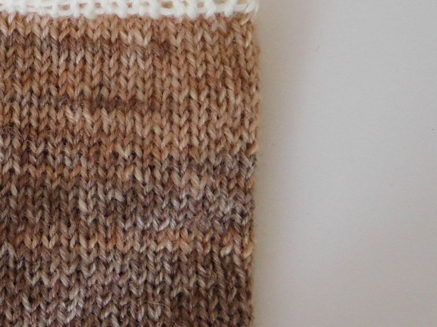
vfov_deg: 24.0
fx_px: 770
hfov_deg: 28.9
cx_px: -33
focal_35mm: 61
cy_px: 165
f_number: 3.4
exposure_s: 1/20
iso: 400
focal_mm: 4.5
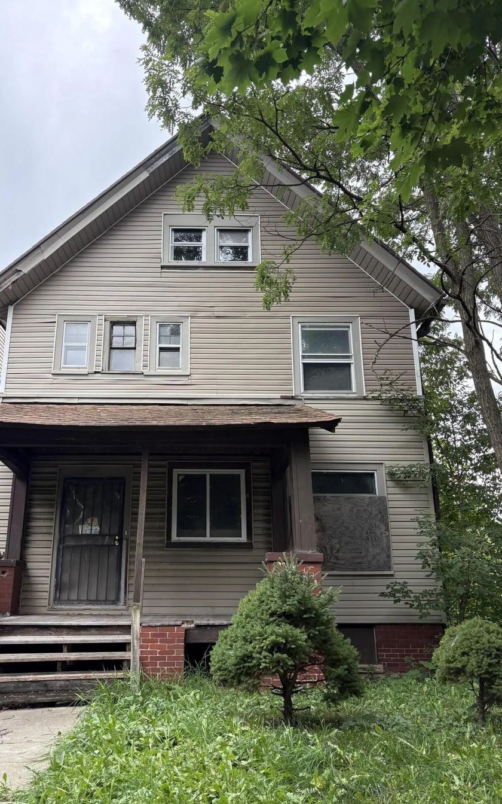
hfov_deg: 44.4
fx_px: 613
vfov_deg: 66.5
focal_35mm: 28
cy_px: 404
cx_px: 206
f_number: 1.6
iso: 64
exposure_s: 1/647
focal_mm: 5.96
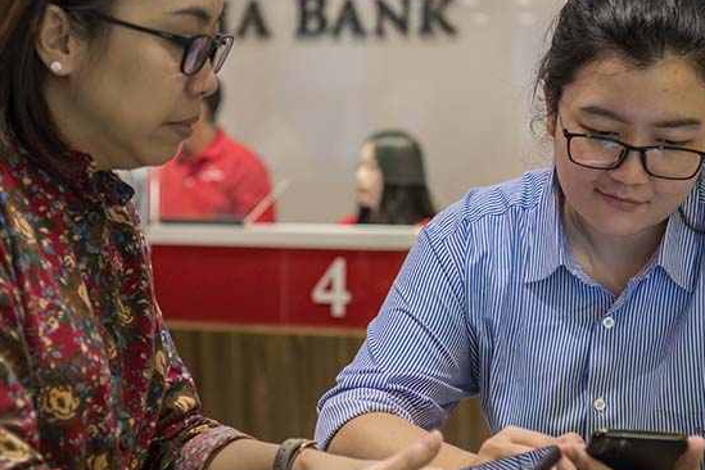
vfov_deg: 16.3
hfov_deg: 24.2
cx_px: 306
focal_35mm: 84
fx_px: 1645
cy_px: 234
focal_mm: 48
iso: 1250
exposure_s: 1/200
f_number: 2.8
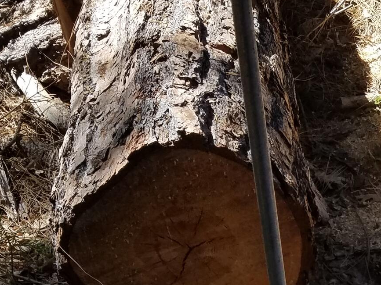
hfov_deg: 20.5
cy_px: 424
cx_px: 443
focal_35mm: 90
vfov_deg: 15.2
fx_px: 990
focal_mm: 4.2
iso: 50
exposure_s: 1/728
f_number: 1.7
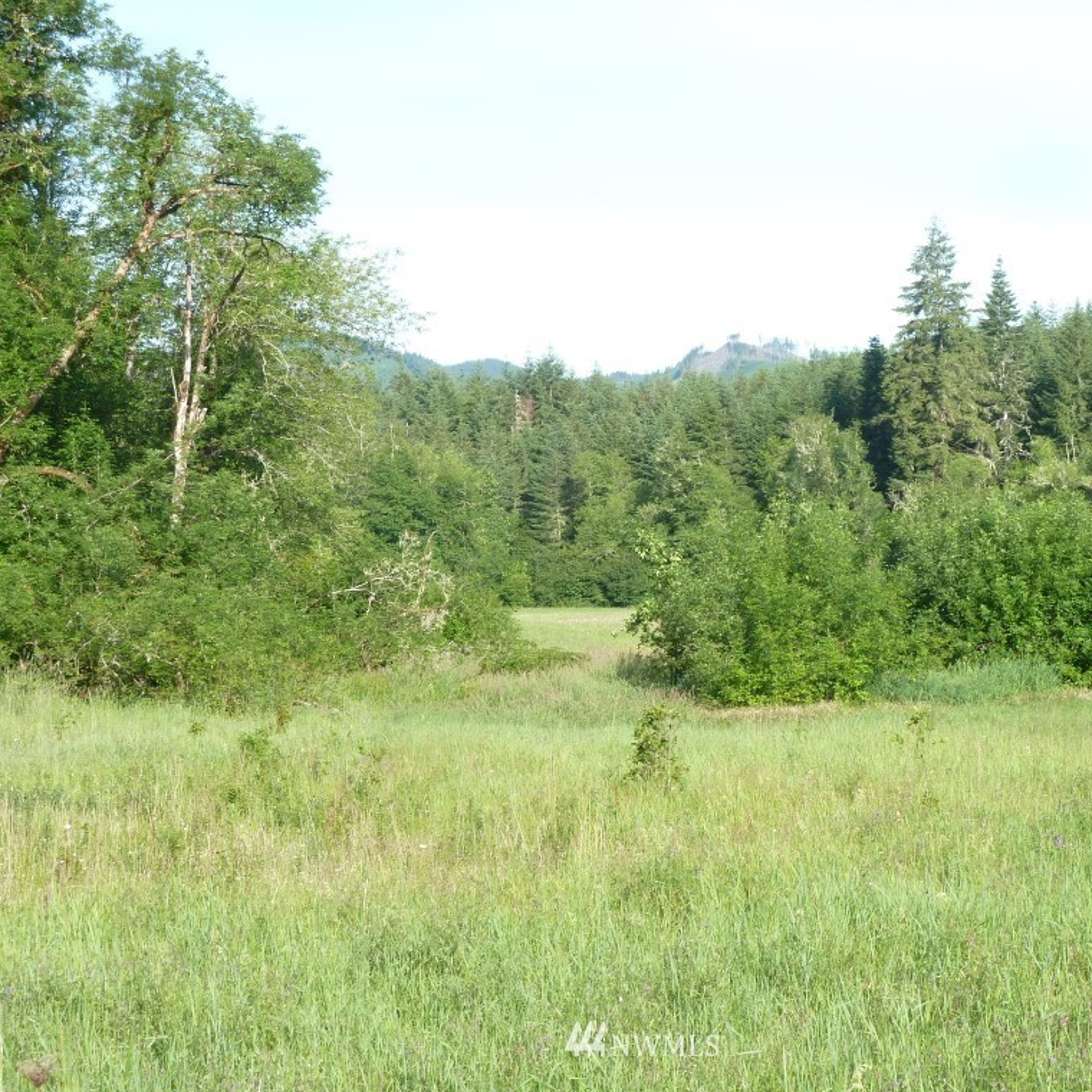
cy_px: 542
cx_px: 645
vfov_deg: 23.1
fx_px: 2677
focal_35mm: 75
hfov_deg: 23.0
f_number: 4
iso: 80
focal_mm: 10.3
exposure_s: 1/200
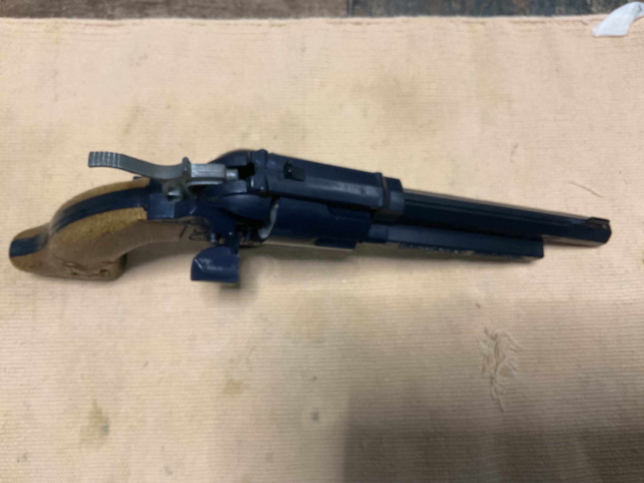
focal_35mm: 29
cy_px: 242
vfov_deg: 48.2
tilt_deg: -78.6
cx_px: 322
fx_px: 540
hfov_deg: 61.7
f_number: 1.8
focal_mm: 3
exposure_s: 1/60
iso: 200
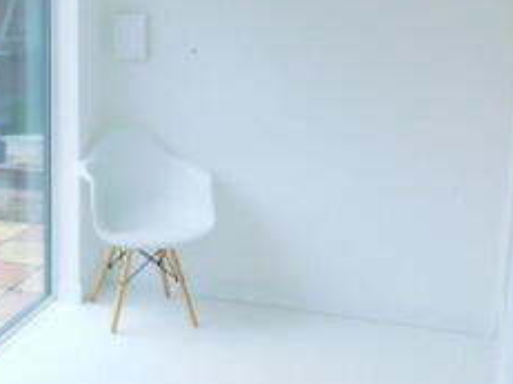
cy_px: 156
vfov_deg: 25.2
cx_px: 12
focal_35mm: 58
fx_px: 859
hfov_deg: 31.1
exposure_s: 1/800
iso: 400
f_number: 3
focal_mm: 4
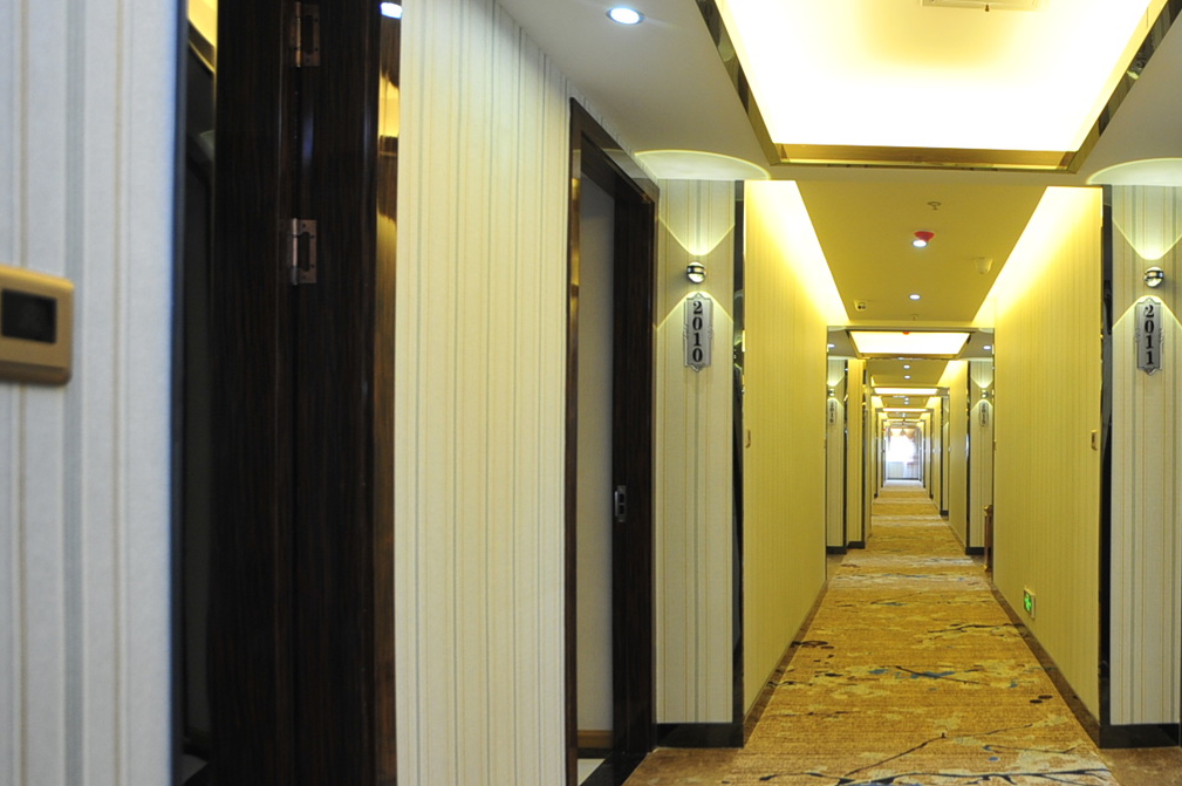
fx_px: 919
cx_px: 952
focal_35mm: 28
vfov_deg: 46.2
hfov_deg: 60.1
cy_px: 442
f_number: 5.6
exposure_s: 1/60
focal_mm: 16
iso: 800
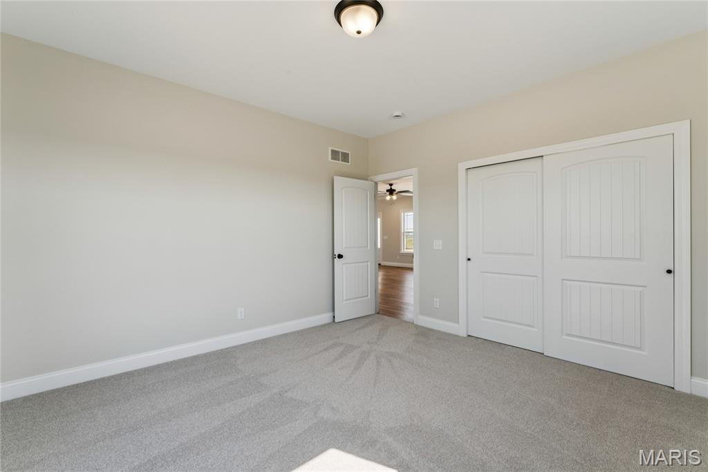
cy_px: 236
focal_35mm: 16
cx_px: 354
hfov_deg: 97.5
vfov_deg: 74.4
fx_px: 311
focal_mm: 15.8
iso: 320
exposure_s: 1/30
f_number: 13
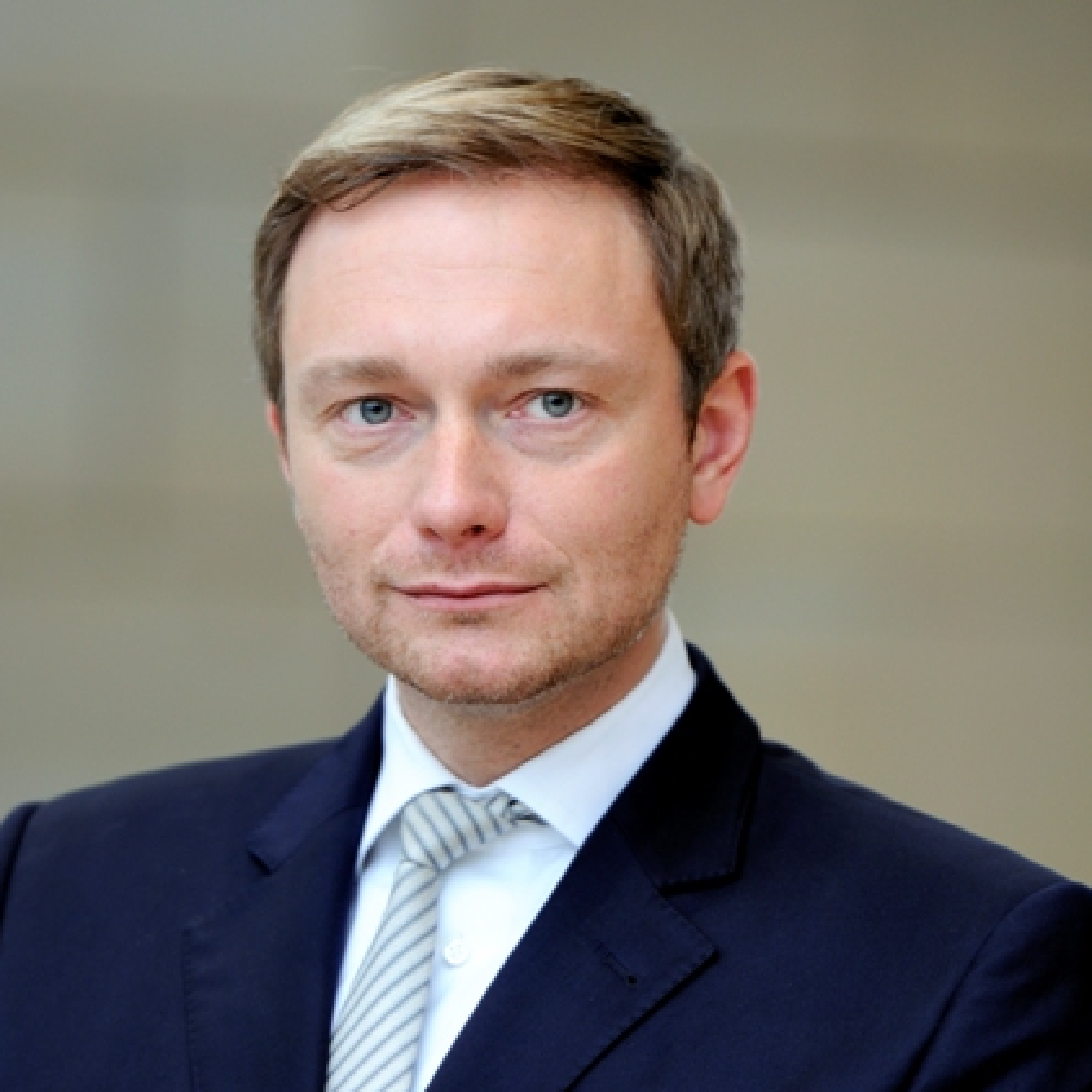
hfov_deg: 4.5
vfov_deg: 4.5
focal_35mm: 386
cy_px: 545
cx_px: 525
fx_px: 13776
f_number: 2.8
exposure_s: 1/80
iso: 200
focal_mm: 200
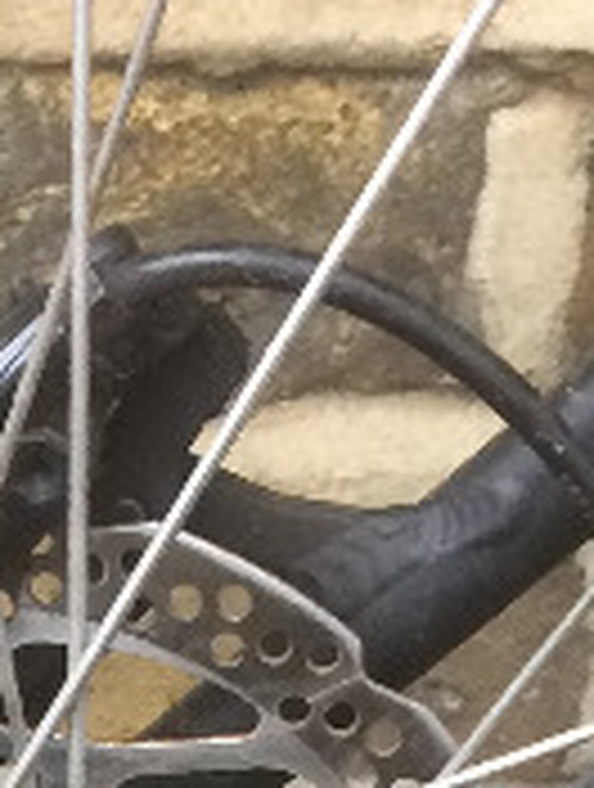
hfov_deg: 8.6
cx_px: -54
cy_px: 1617
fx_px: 3921
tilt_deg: -40.0
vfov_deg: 10.5
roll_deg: -0.8
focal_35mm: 172
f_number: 2.2
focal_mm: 4.15
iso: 80
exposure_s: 1/33
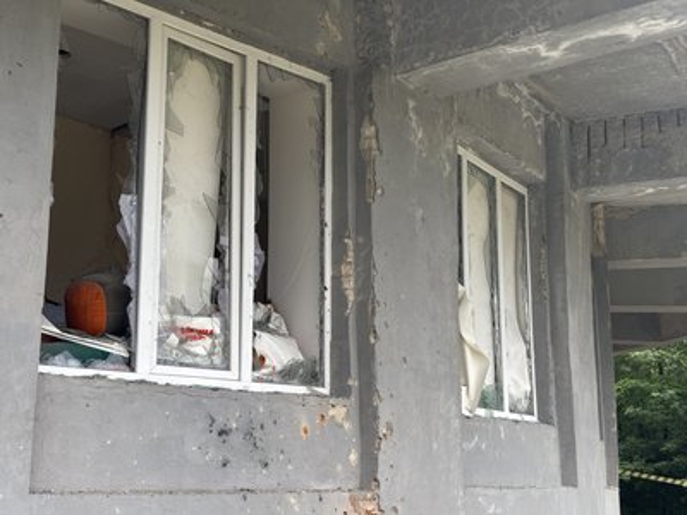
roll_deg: +0.2
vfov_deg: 28.0
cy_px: 258
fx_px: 1032
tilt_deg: +11.9
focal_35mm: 52
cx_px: 344
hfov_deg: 36.8
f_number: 1.6
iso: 50
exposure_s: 1/121
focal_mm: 5.96
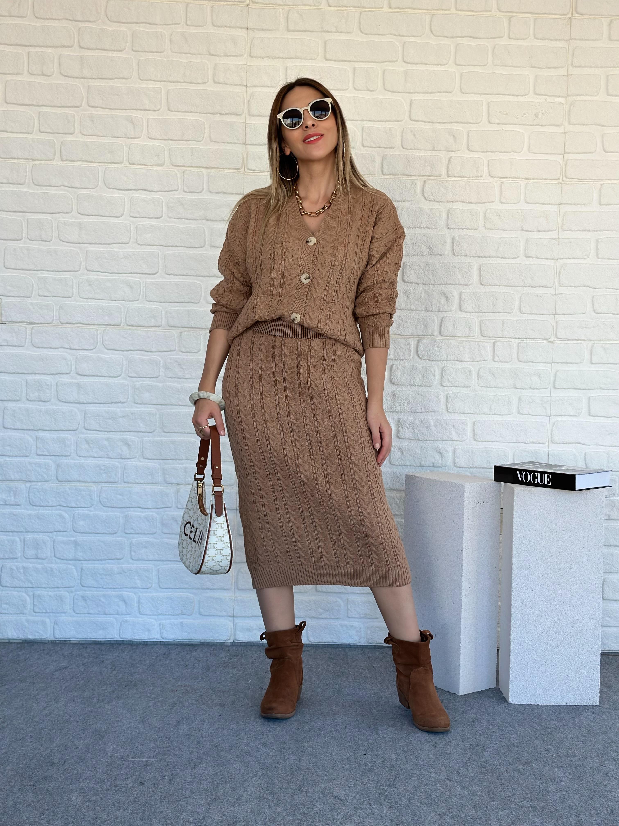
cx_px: 310
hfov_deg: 30.3
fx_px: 1144
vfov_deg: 39.7
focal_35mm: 48
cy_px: 413
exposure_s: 1/480
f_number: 1.78
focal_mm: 6.86
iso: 80
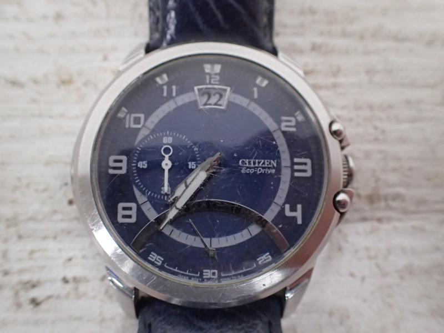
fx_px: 385
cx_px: 222
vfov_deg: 46.8
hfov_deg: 60.0
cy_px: 166
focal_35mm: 30
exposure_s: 1/125
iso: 800
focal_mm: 5.5
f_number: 2.3
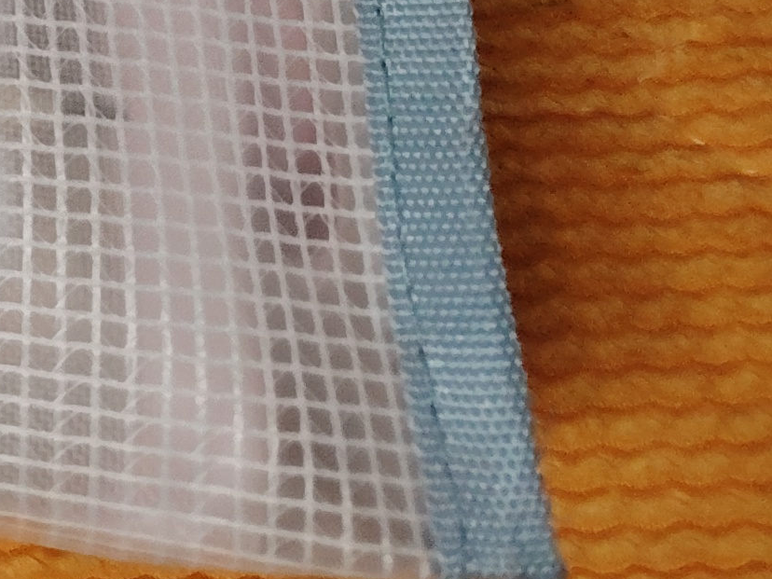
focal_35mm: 116
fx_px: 2587
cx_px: -995
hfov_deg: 13.3
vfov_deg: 10.9
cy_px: -806
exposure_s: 1/100
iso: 3391
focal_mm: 5.25
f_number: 1.75
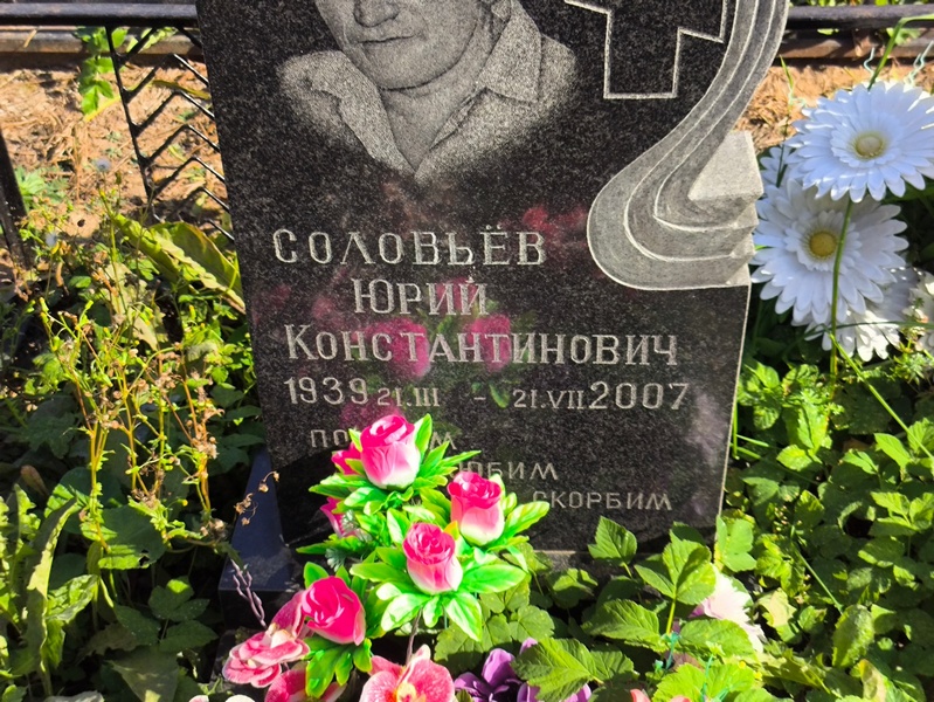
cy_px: 351
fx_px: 1350
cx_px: 467
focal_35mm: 50
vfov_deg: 29.1
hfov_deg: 38.2
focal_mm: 4.71
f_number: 1.7
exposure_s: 1/1158
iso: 50
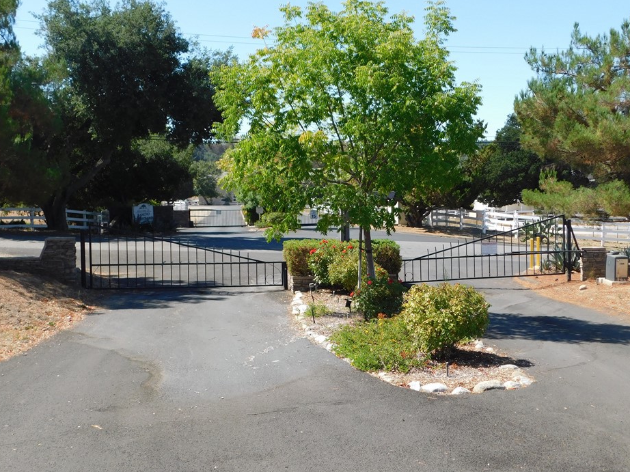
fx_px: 728
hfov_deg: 46.8
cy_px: 239
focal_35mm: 40
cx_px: 340
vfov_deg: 35.9
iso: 125
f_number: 3.5
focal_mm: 6.3
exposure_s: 1/800
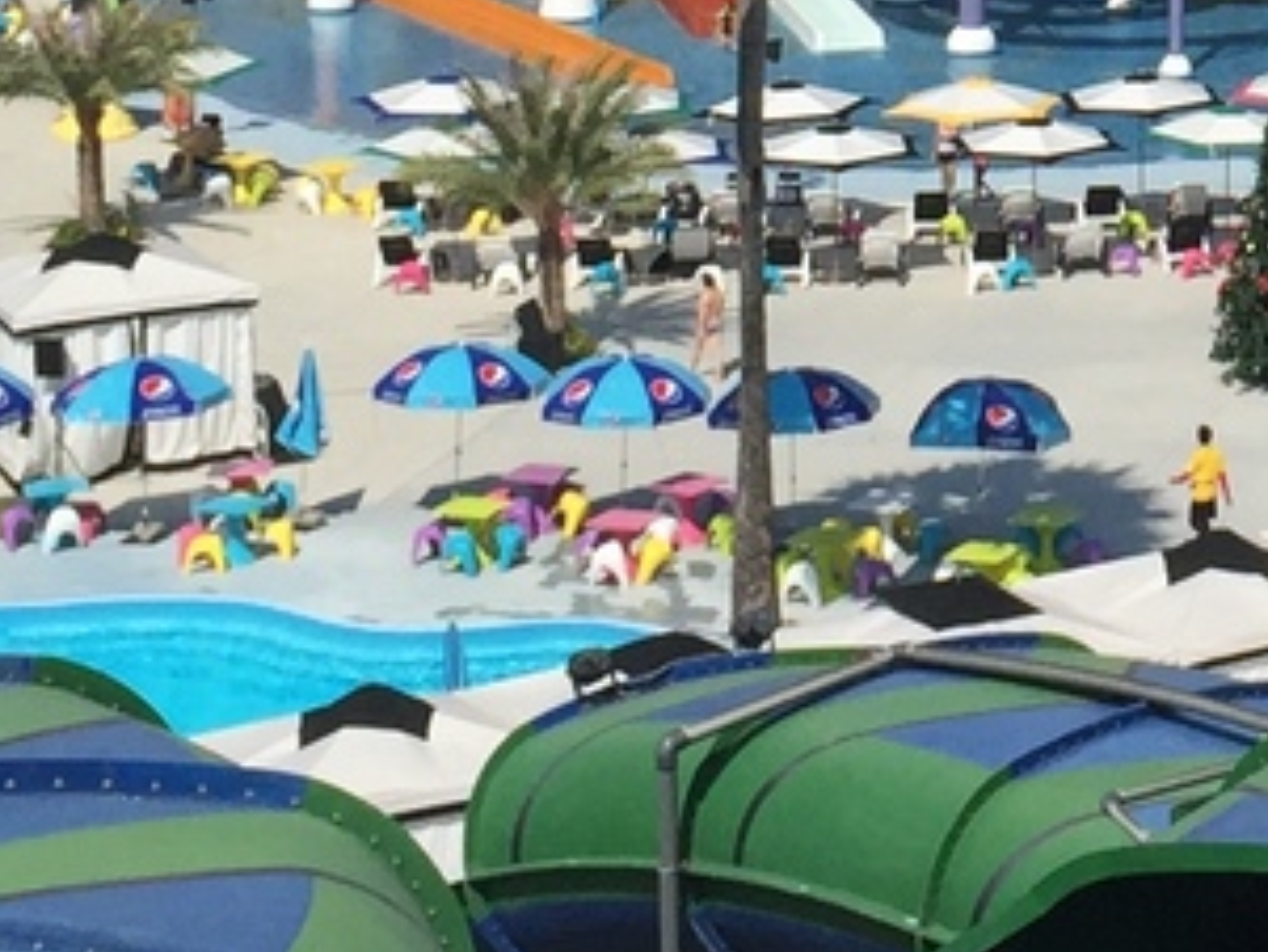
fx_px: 5643
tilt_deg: -3.7
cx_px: 1774
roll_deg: -2.4
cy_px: -594
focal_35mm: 154
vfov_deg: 9.3
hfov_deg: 12.3
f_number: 2.2
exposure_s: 1/3968
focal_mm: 4.15
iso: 32
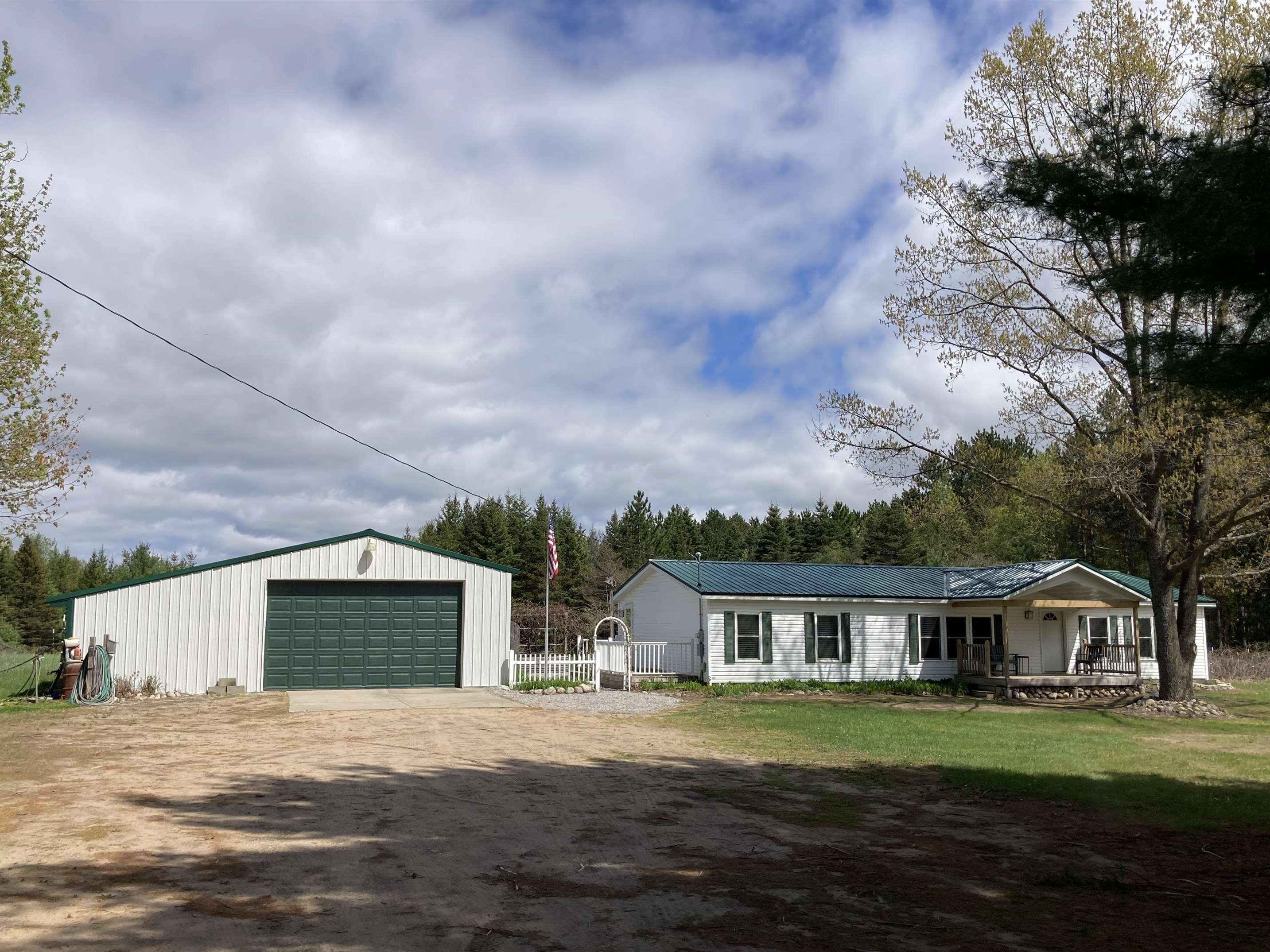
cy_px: 510
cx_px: 624
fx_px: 1101
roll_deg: -0.7
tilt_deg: +6.2
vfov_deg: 46.8
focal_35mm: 30
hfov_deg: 60.0
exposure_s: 1/3247
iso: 20
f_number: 1.8
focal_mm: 3.99
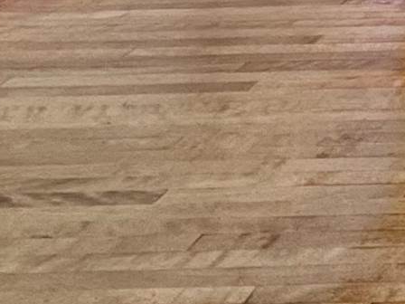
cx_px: 868
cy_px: -334
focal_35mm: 96
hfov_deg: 15.3
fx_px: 1123
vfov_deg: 13.0
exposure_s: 1/60
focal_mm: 2.22
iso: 200
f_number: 2.2
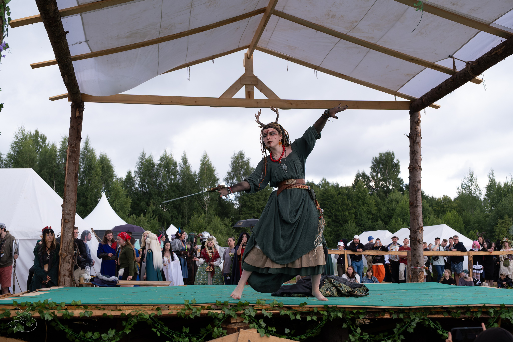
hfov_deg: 46.4
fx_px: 598
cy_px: 171
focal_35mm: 42
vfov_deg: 31.9
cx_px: 256
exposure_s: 1/800
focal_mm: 28.3
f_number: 3.6
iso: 800
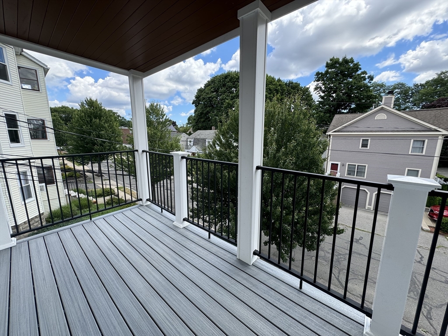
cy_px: 168
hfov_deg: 102.1
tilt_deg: -10.3
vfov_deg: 85.7
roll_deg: -0.2
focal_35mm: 14
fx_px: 181
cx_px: 224
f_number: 2.2
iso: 40
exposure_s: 1/405
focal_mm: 2.22
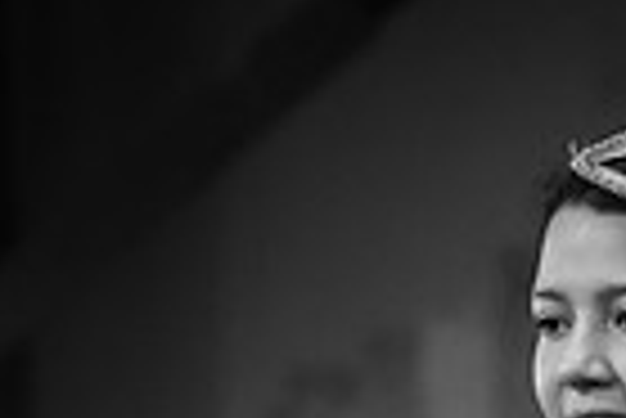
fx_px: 14517
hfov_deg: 2.5
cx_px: 1099
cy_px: 780
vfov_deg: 1.7
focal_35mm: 834
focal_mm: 173
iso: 2000
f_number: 2.8
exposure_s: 1/200
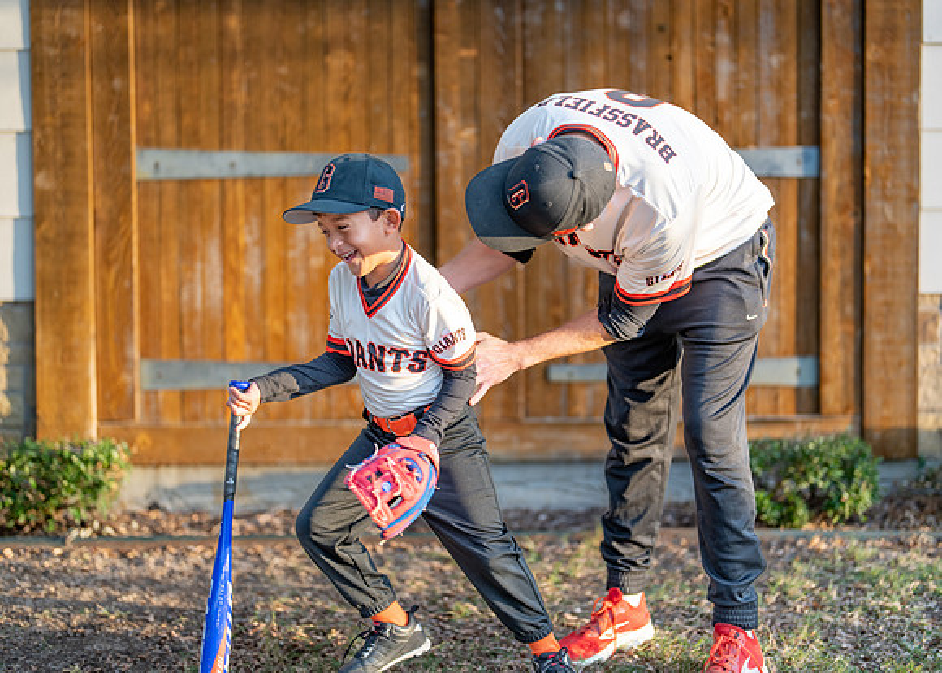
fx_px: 1481
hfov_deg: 35.3
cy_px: 324
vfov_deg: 25.6
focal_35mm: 55
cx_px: 492
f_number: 1.2
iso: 100
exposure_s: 1/640
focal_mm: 50
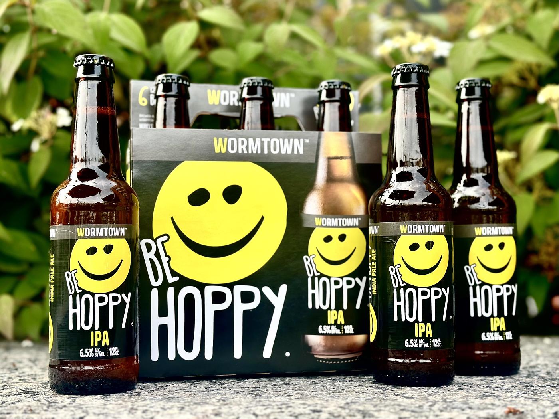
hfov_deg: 39.7
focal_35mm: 48
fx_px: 775
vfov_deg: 30.3
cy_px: 210
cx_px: 280
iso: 80
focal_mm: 6.86
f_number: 1.78
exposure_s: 1/762
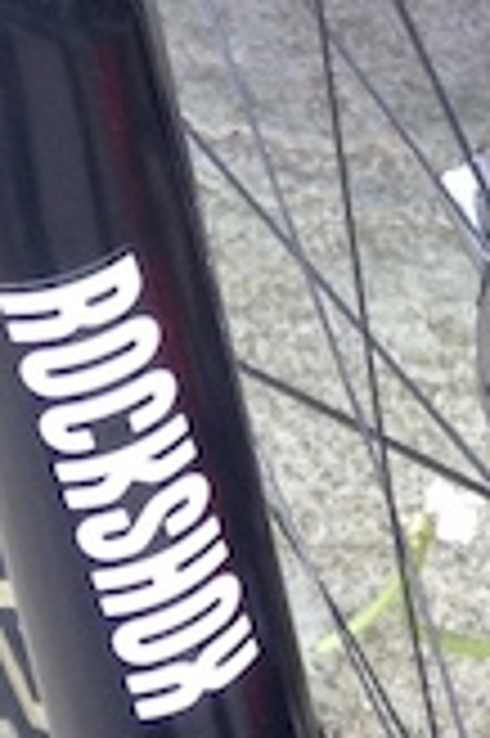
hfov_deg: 6.4
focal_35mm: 214
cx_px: 530
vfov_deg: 9.0
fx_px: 4378
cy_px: -801
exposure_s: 1/40
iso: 50
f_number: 2.4
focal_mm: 4.12
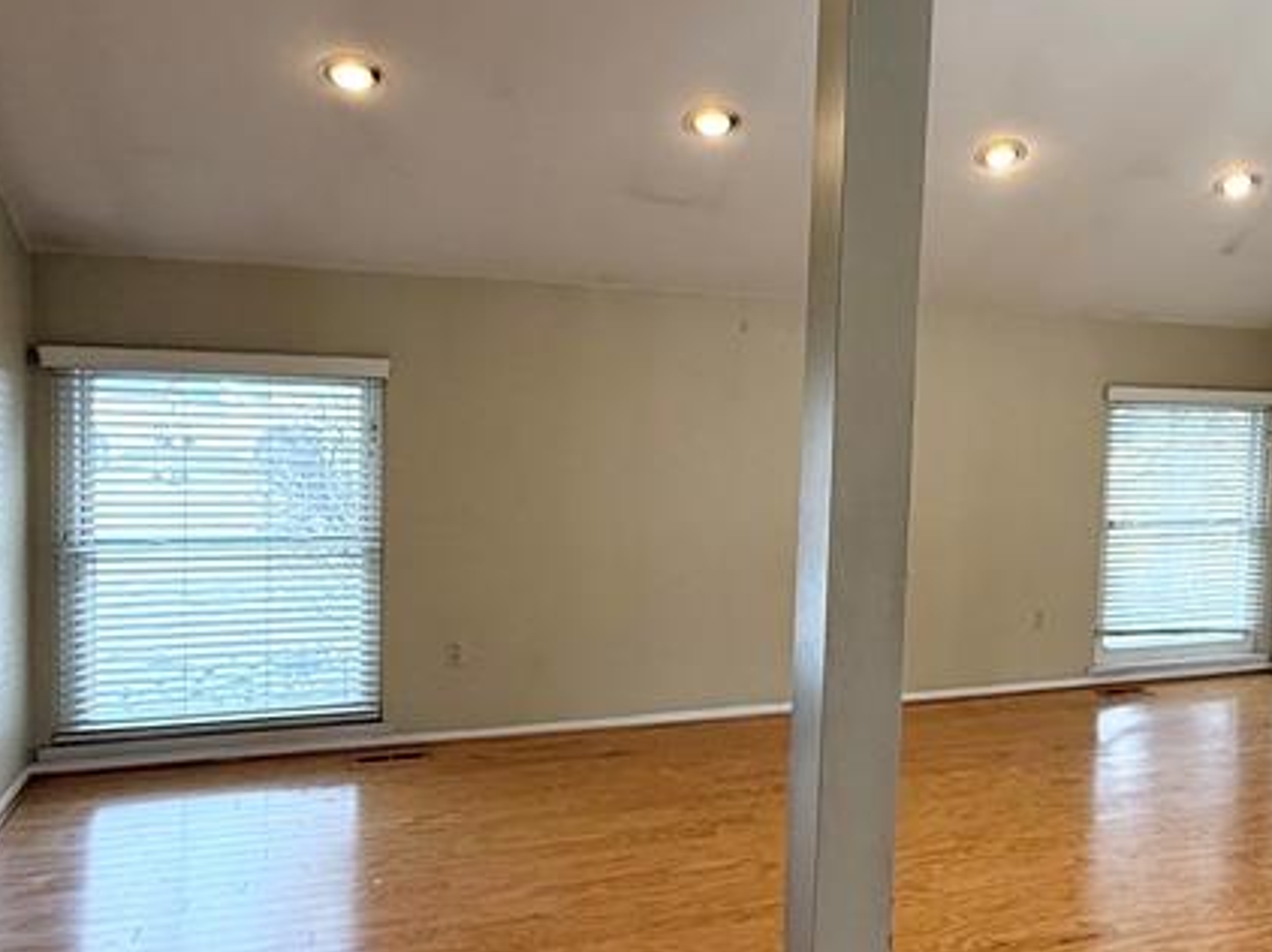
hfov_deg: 51.1
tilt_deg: -3.8
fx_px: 1249
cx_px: 992
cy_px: 449
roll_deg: -2.8
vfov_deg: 41.7
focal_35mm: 34
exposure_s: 1/120
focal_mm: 2.22
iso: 160
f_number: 2.2
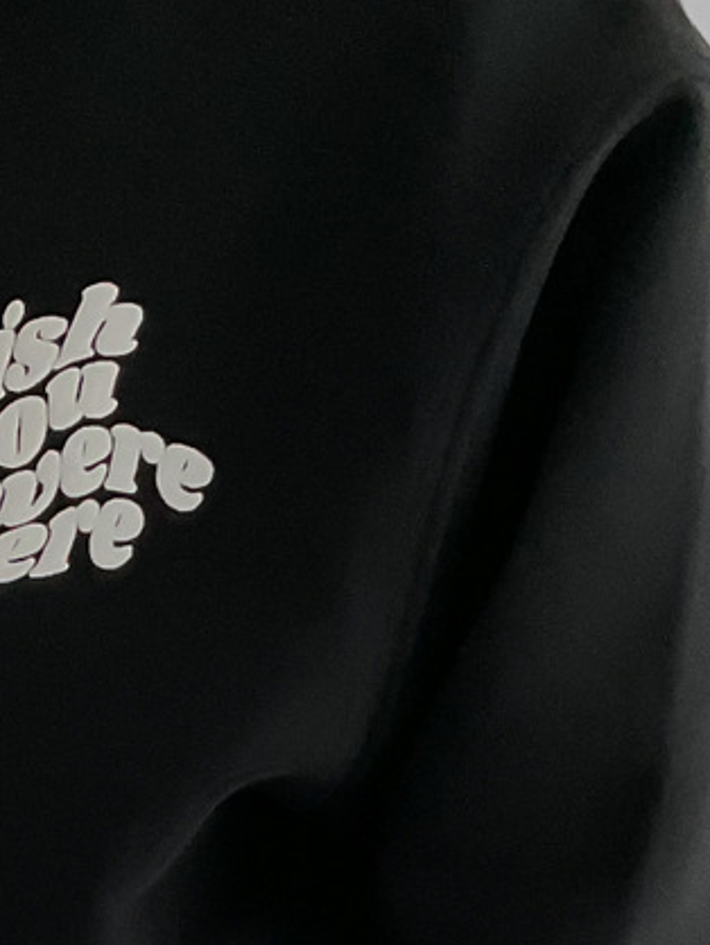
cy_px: 1250
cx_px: -109
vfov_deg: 16.7
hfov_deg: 13.1
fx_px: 3032
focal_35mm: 111
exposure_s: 1/120
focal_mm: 3
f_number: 1.8
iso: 64
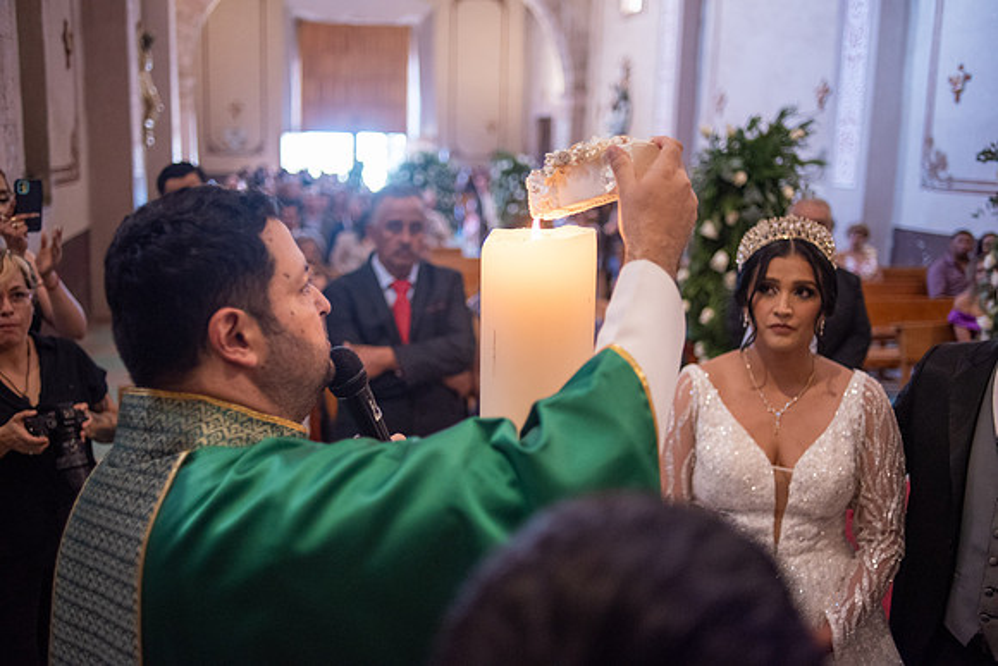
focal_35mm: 35
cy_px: 333
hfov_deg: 54.4
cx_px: 499
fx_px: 970
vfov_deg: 37.9
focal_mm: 35
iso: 2000
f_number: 2
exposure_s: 1/250
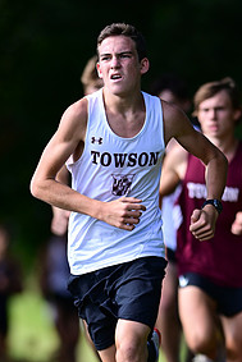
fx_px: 6183
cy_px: 257
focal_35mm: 614
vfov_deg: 3.4
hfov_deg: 2.2
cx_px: 144
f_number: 2.8
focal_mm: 300
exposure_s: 1/2500
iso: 640
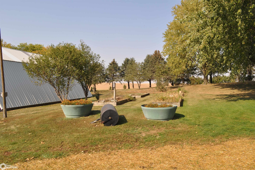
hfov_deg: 67.4
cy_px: 85
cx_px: 128
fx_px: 191
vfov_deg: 47.8
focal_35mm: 27
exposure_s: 1/320
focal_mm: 18
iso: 200
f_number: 9
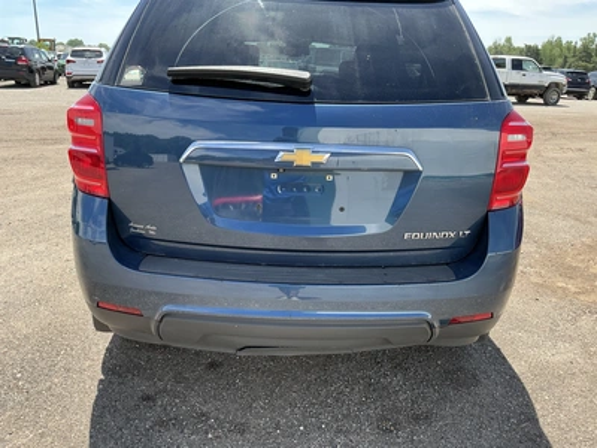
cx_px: 298
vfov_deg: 49.7
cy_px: 224
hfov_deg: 63.4
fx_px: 483
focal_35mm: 28
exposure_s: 1/353
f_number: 1.8
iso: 25
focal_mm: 3
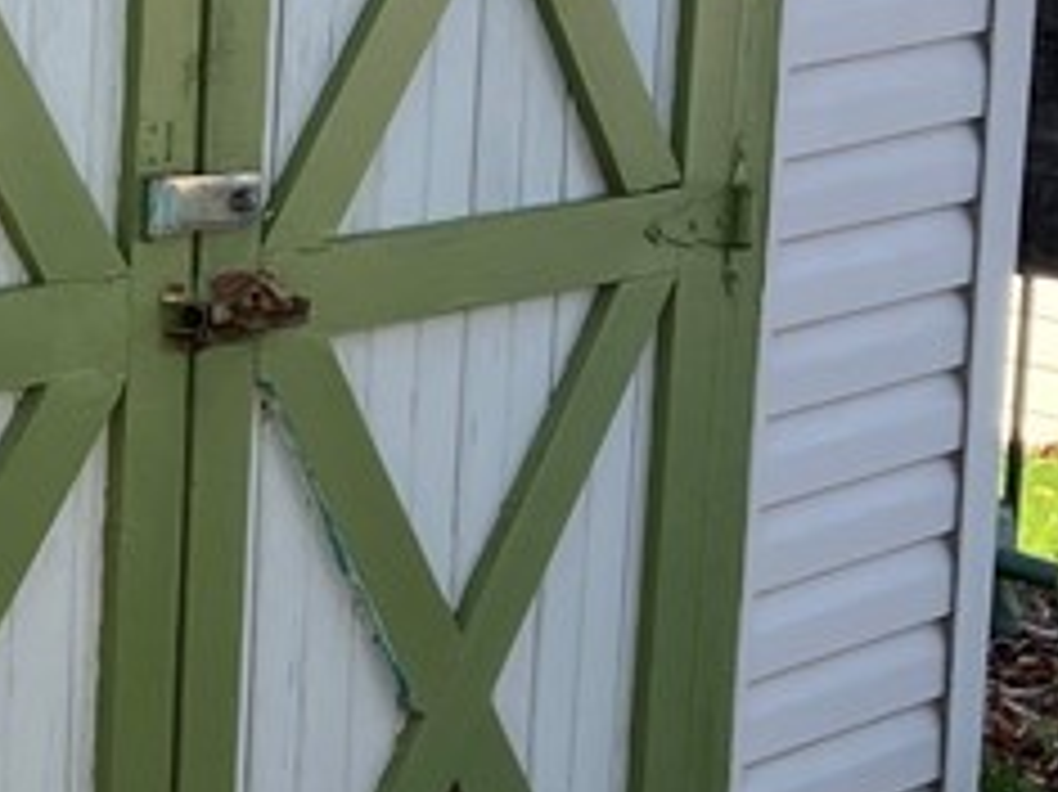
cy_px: -130
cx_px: -617
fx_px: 3727
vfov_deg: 11.9
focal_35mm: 122
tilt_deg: -5.2
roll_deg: -2.2
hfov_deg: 14.8
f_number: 1.8
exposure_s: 1/578
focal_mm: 3.99
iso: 32
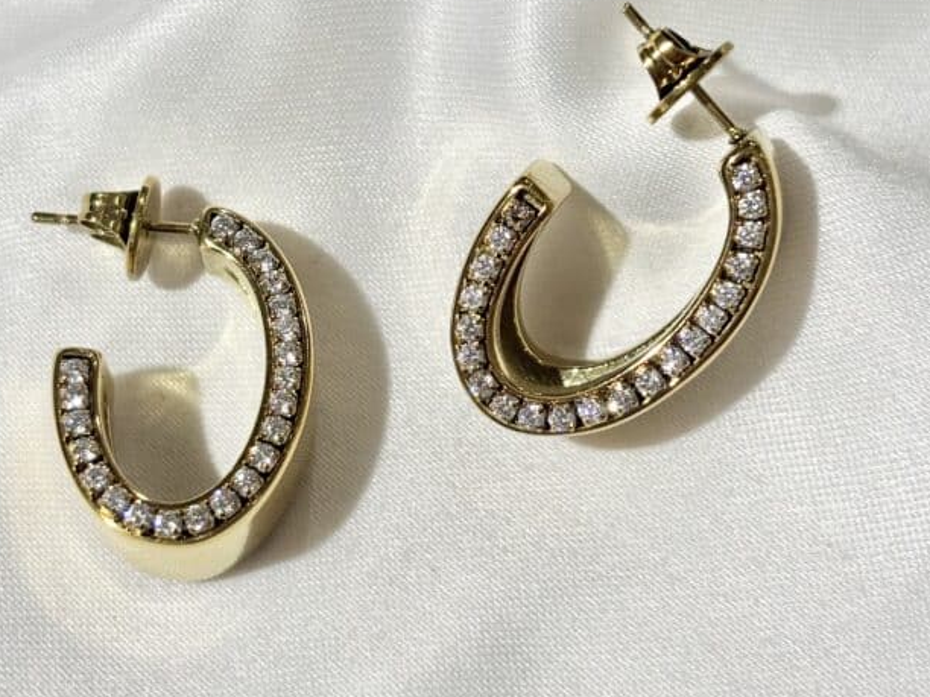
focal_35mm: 87
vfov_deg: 17.0
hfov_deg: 22.5
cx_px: 454
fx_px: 2337
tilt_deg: -58.9
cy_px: 293
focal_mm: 5.96
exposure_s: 1/322
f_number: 1.6
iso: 32
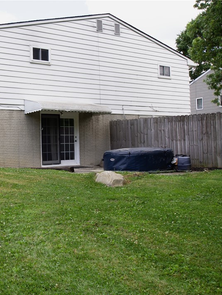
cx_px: 19
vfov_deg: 42.9
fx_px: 376
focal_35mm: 44
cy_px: 149
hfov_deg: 31.3
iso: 200
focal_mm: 20
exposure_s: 1/160
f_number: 6.3
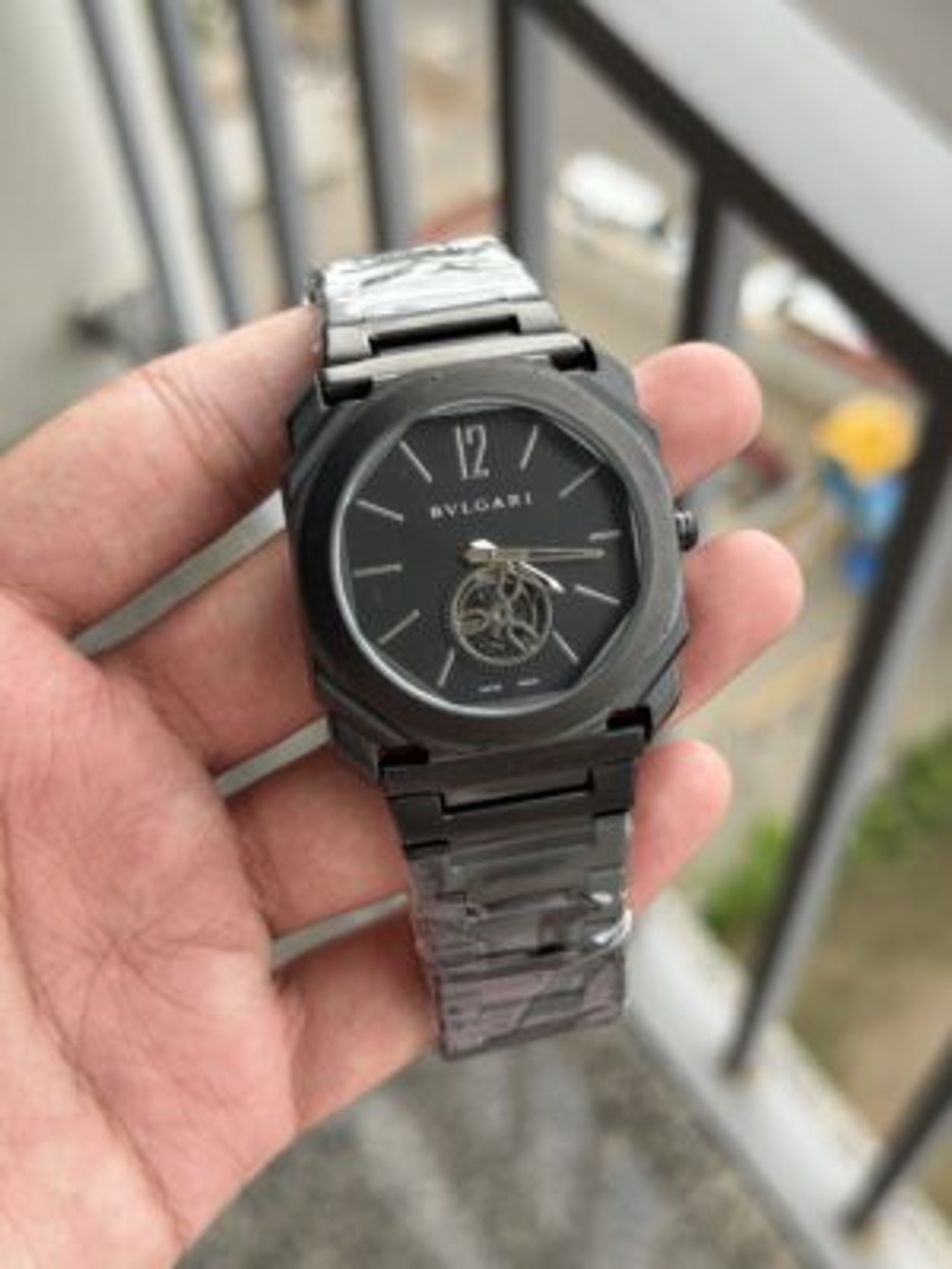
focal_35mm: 48
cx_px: 476
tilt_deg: -59.4
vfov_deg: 39.7
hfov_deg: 30.3
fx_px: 1760
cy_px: 634
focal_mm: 6.76
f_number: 1.78
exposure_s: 1/348
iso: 64
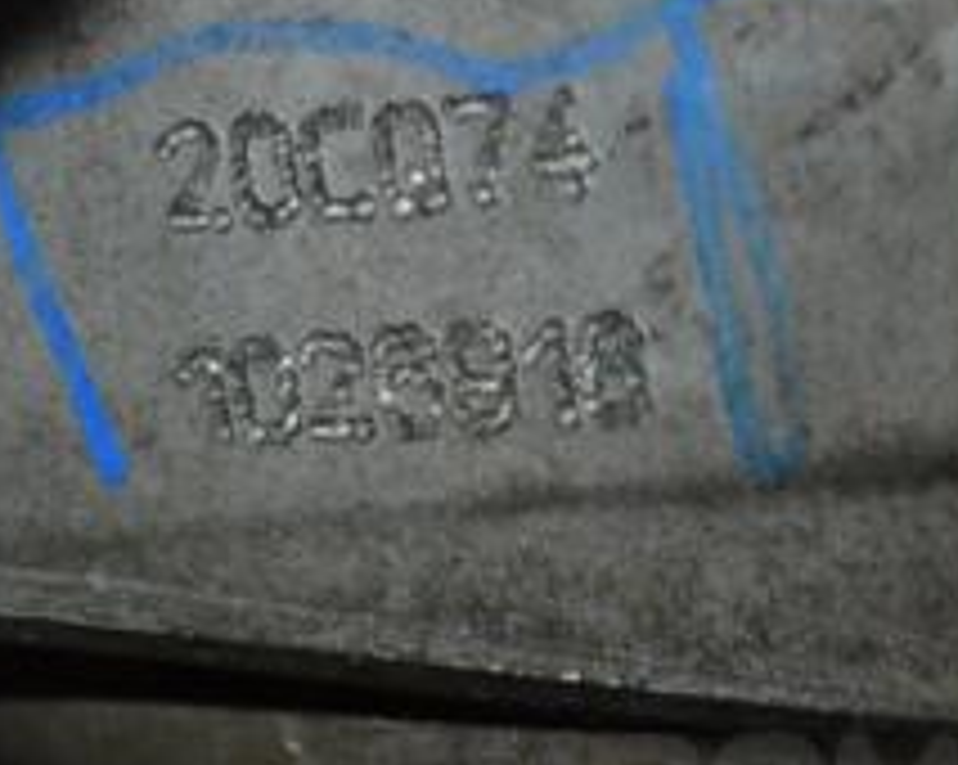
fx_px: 6184
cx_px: 283
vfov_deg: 7.1
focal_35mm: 218
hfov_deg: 8.8
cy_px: 202
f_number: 7.1
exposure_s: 1/60
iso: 1000
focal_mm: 55
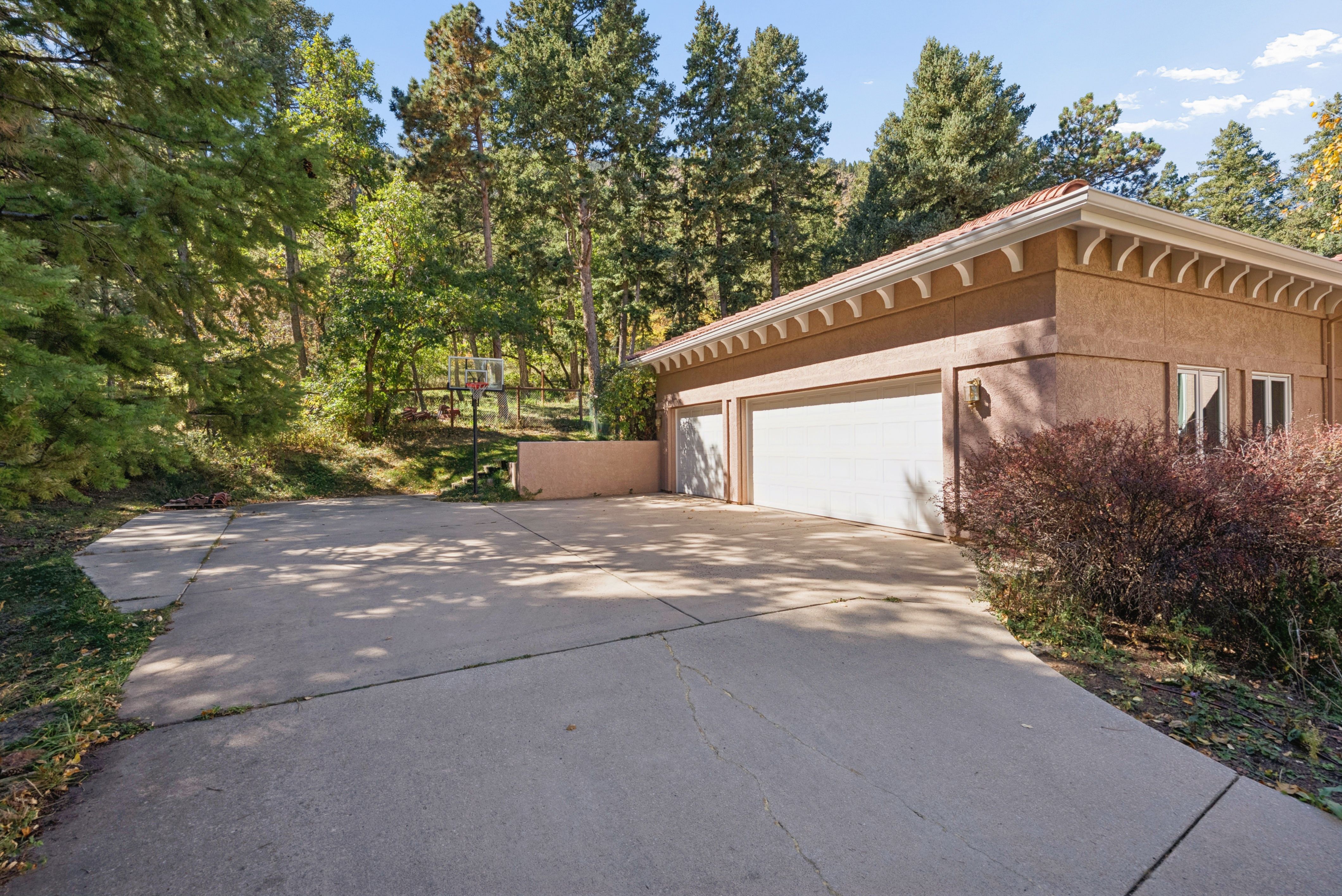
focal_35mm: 16
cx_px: 671
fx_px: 597
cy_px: 448
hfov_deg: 96.7
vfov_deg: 73.8
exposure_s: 1/160
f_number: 8
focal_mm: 16
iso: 200
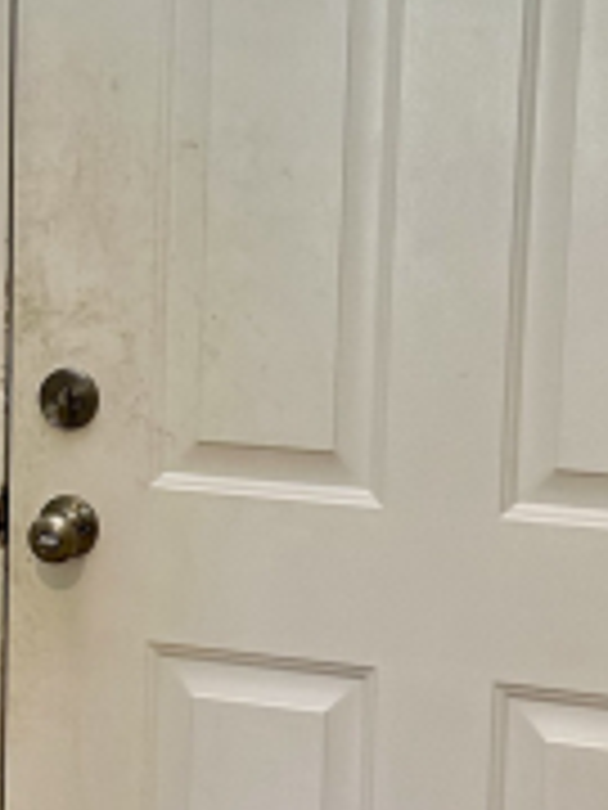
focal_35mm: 89
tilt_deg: -6.8
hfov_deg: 16.4
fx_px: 2084
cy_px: 335
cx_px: 81
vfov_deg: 22.0
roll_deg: -1.7
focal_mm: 6.86
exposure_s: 1/60
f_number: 1.78
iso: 160
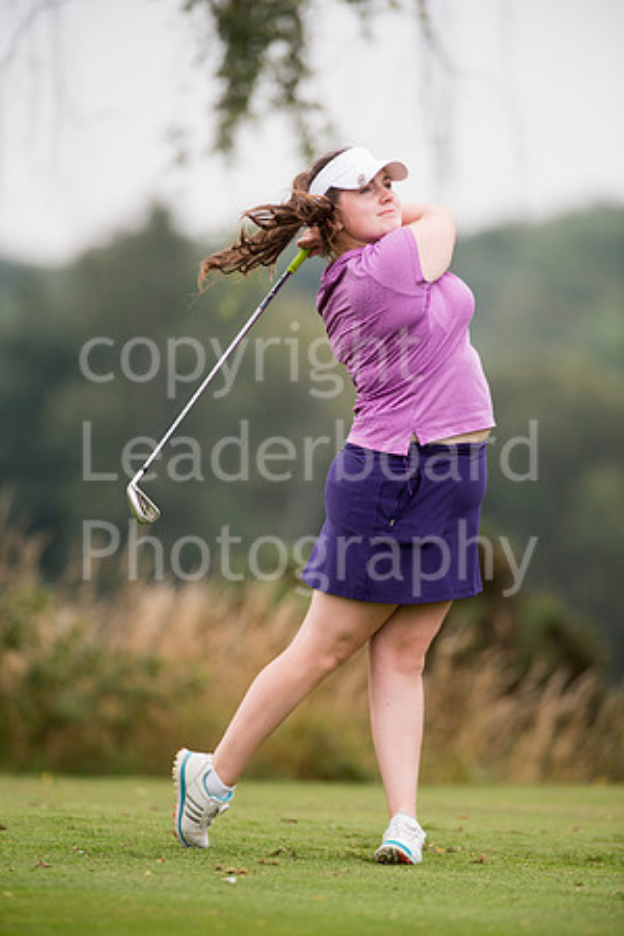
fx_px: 7799
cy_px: 468
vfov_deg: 6.9
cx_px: 312
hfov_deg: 4.6
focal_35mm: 300
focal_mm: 300
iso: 800
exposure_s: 1/1600
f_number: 4
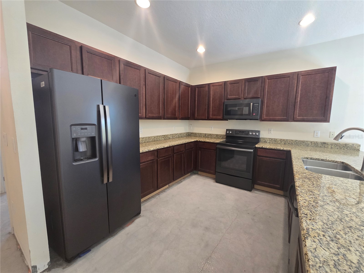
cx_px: 182
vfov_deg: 89.9
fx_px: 137
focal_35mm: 13
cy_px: 136
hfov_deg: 106.2
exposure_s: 1/60
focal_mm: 2.2
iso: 200
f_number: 2.2
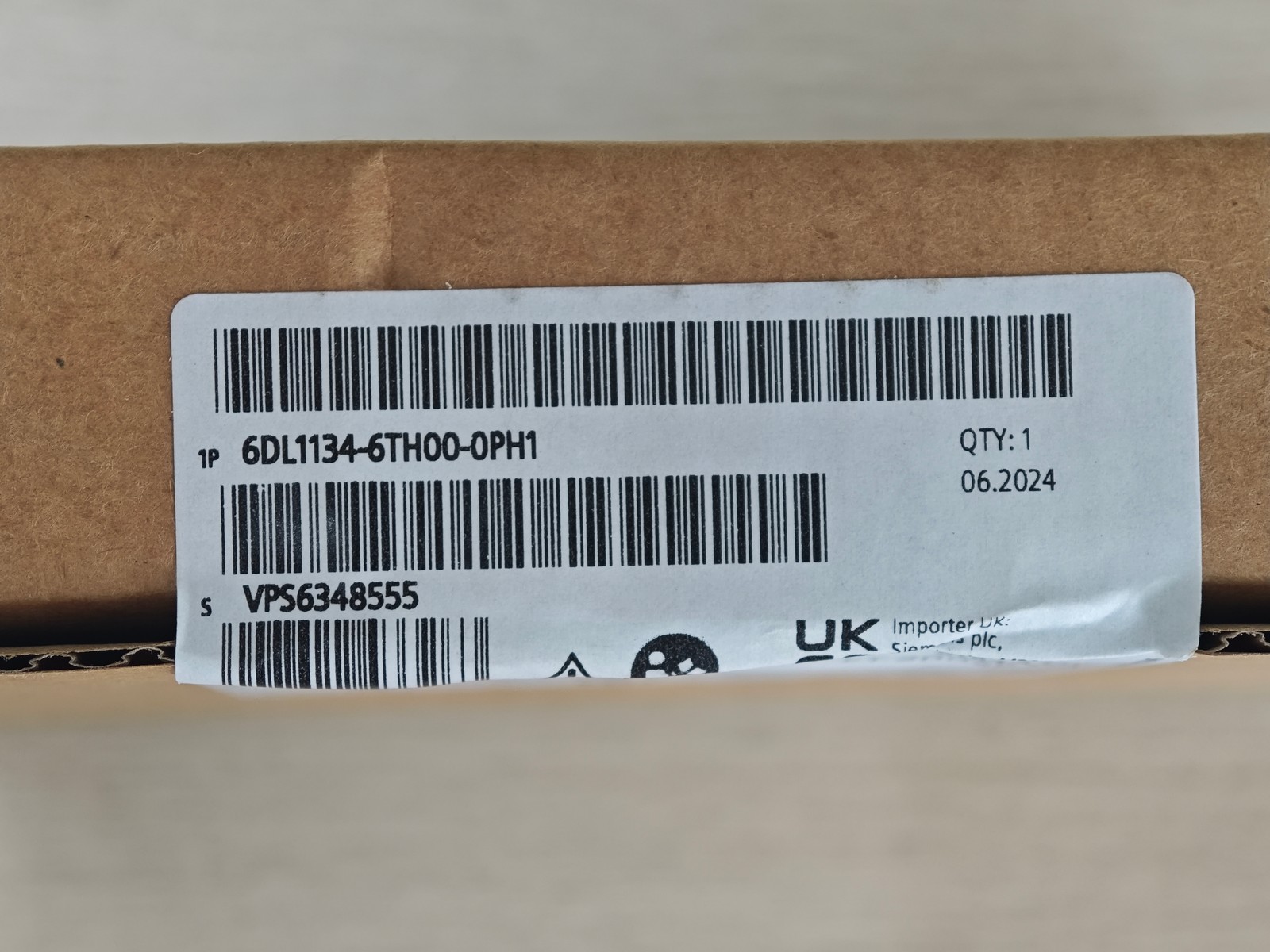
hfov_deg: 26.0
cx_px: 635
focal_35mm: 75
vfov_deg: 19.6
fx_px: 2752
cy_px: 476
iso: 640
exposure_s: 1/100
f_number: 2
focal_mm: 9
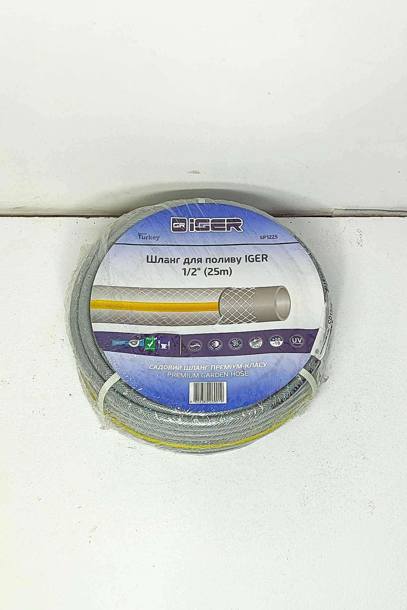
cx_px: 207
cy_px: 305
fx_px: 424
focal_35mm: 25
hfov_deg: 51.3
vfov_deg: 71.5
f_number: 1.89
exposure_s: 1/80
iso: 250
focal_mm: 5.89
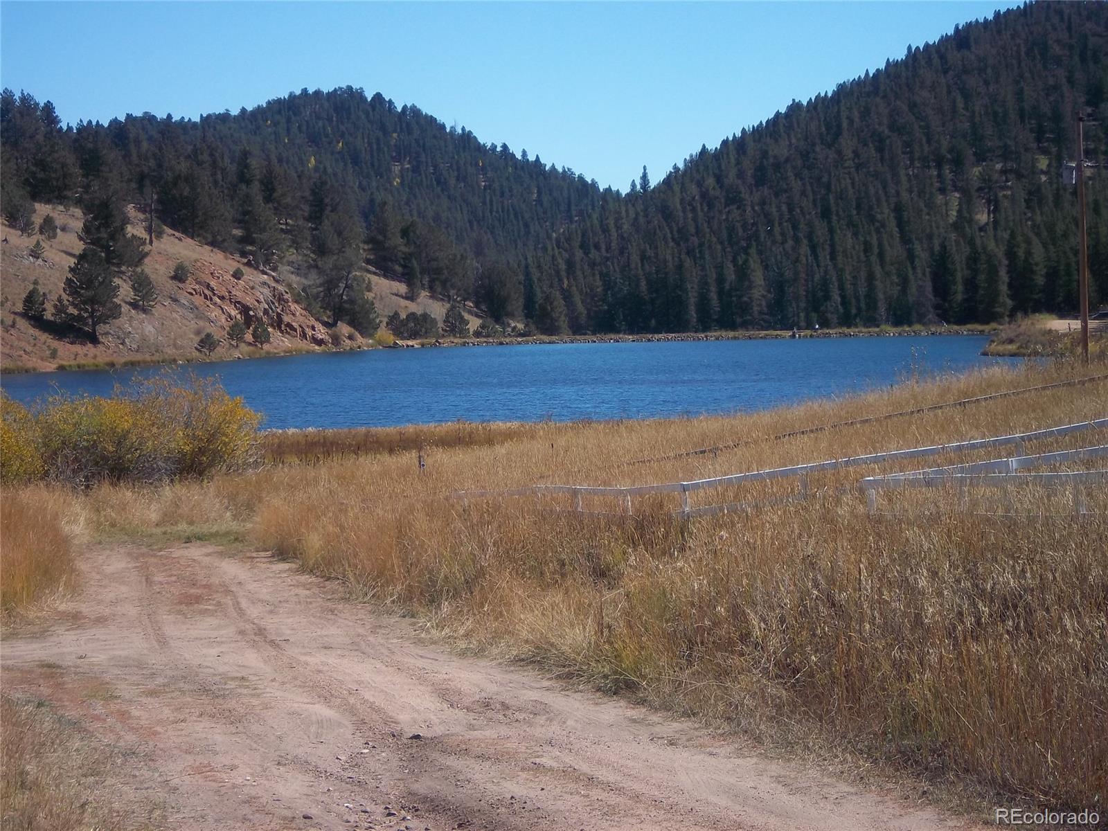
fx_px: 3265
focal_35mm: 102
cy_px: 416
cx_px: 554
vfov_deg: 14.5
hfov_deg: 19.3
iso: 64
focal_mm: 18.27
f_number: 4.85
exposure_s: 1/500
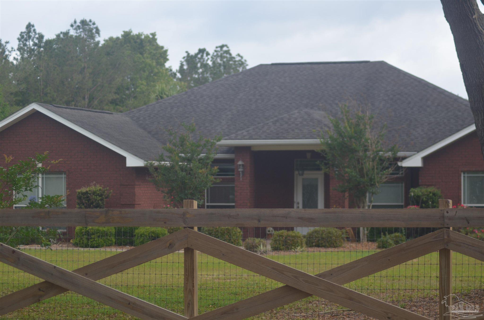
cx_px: 242
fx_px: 1409
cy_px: 160
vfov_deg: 13.0
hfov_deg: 19.5
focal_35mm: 105
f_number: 4
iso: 200
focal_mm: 70
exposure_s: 1/640
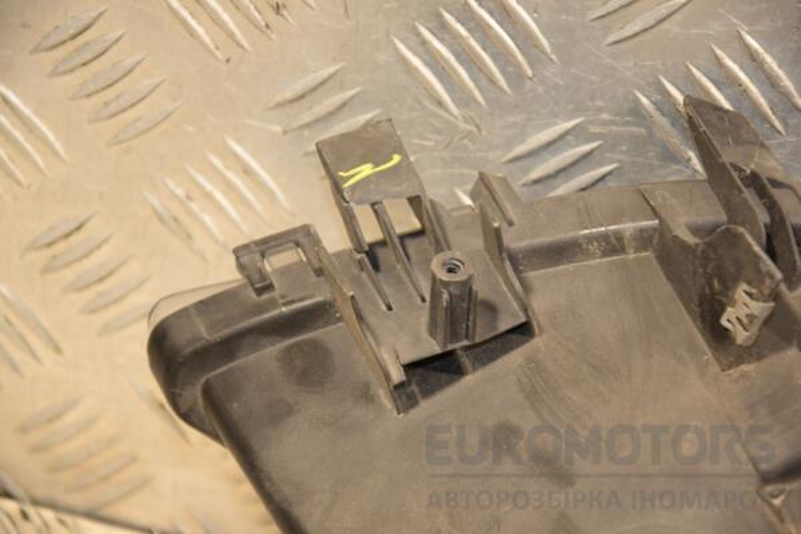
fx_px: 3504
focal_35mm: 158
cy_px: 267
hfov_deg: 13.0
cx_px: 400
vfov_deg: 8.7
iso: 800
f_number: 5.6
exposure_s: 1/125
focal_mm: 105
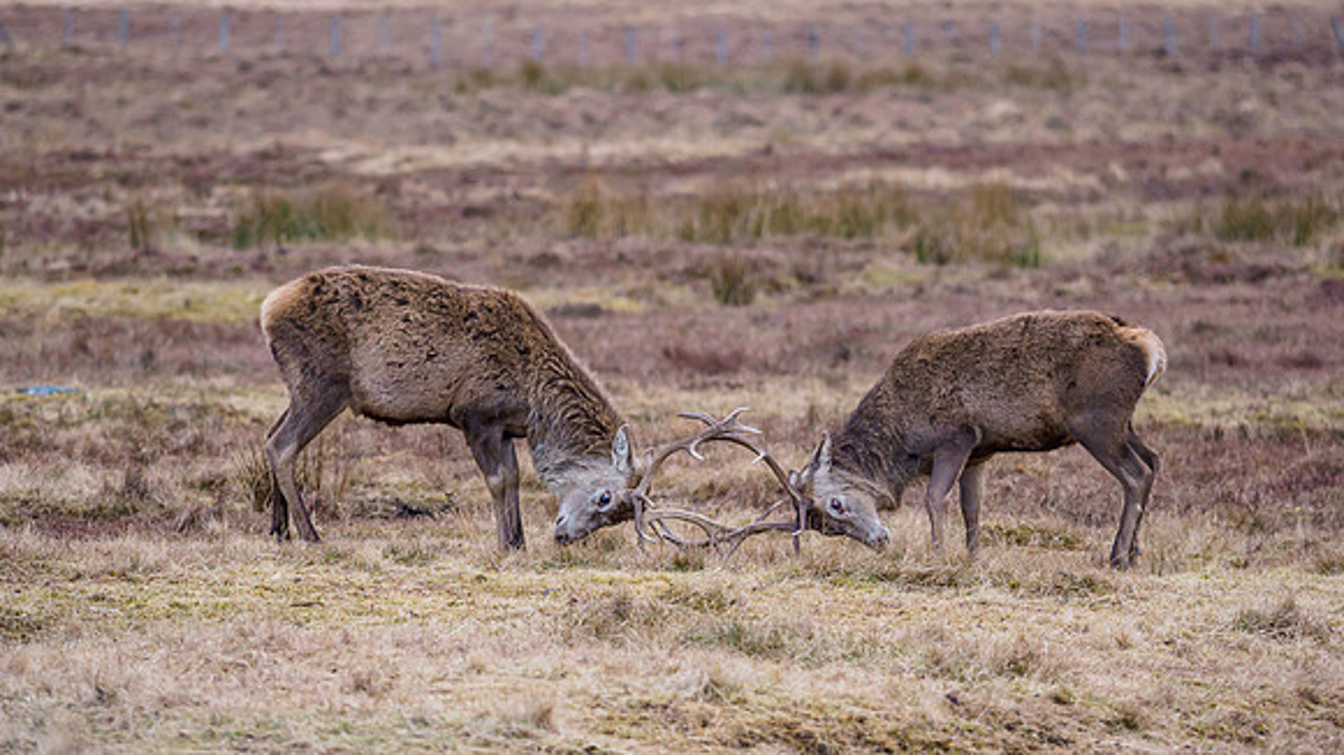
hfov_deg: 6.6
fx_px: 11646
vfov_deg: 3.7
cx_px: 672
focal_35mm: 327
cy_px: 408
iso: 1000
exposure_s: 1/320
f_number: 3.2
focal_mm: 150
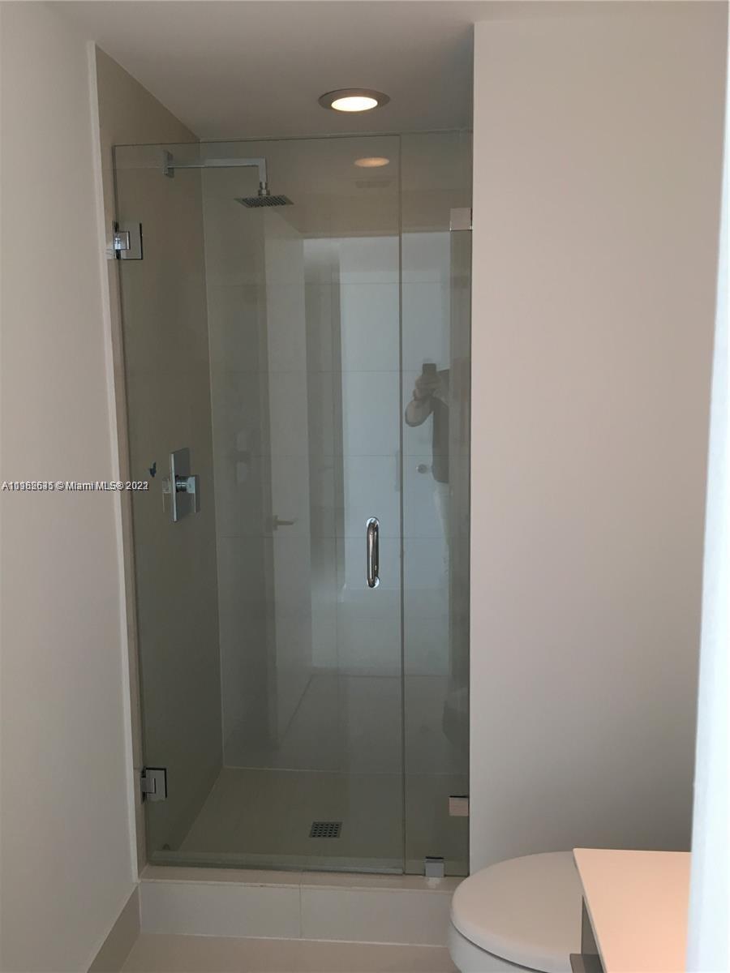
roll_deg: +0.3
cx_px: 365
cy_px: 486
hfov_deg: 48.2
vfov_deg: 61.7
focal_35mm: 29
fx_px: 815
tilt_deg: -7.8
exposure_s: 1/30
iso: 50
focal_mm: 4.15
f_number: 2.2
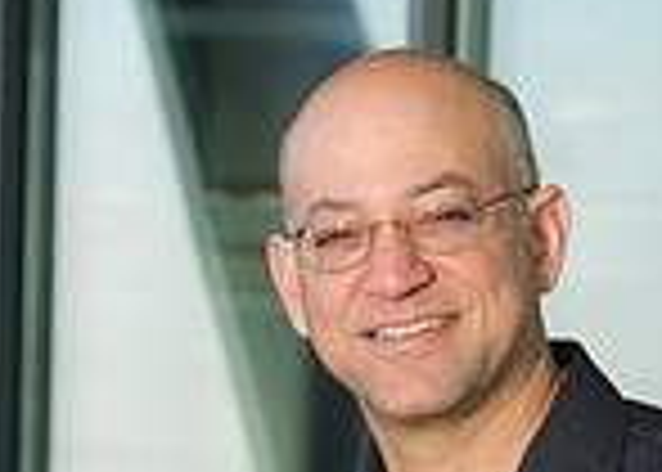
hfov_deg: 4.6
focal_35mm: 438
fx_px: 8235
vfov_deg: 3.3
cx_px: -252
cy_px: 759
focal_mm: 105
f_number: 5.6
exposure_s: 1/125
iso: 200
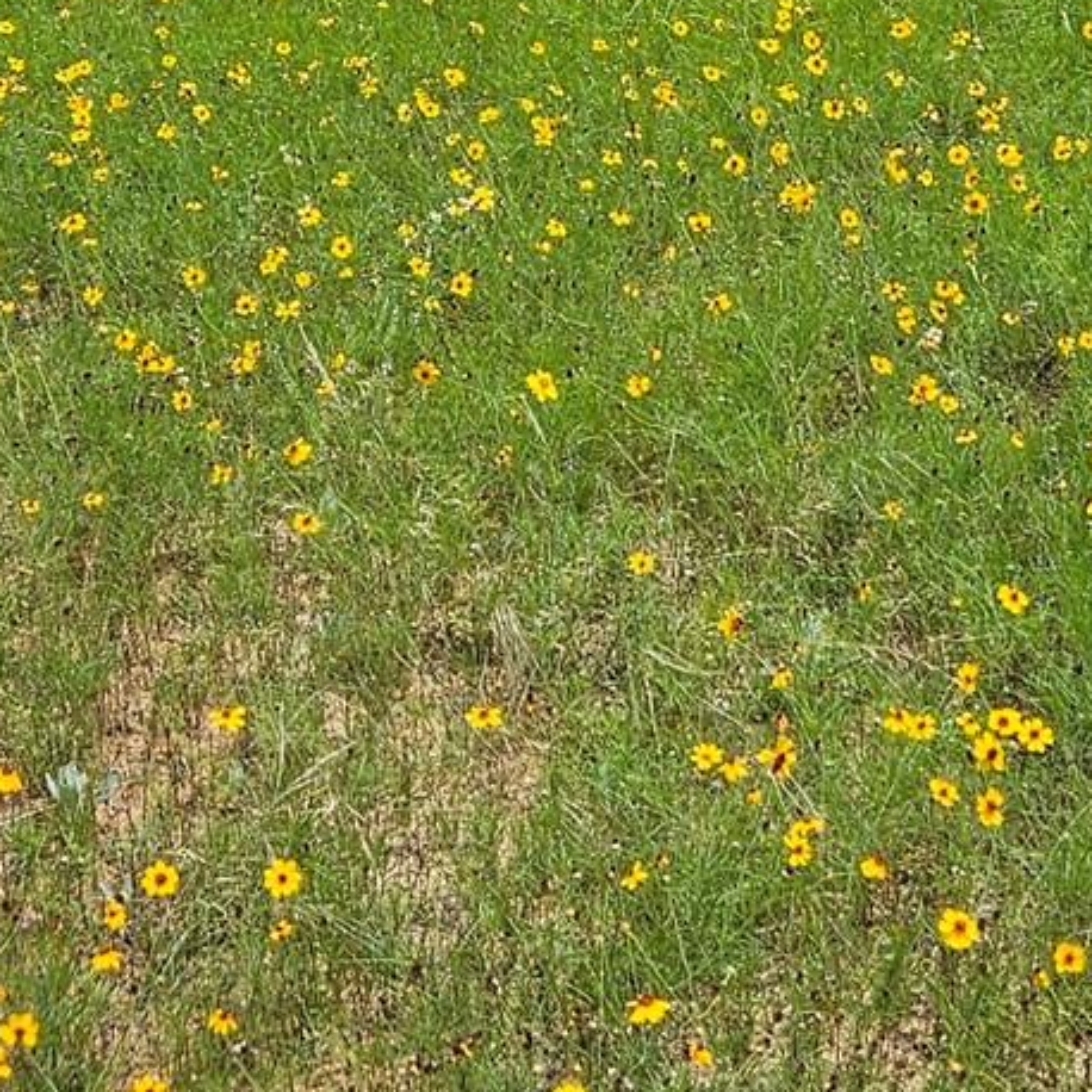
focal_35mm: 91
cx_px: 794
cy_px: -112
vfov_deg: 18.4
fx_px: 3248
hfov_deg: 19.0
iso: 25
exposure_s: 1/2450
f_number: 1.8
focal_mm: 5.4
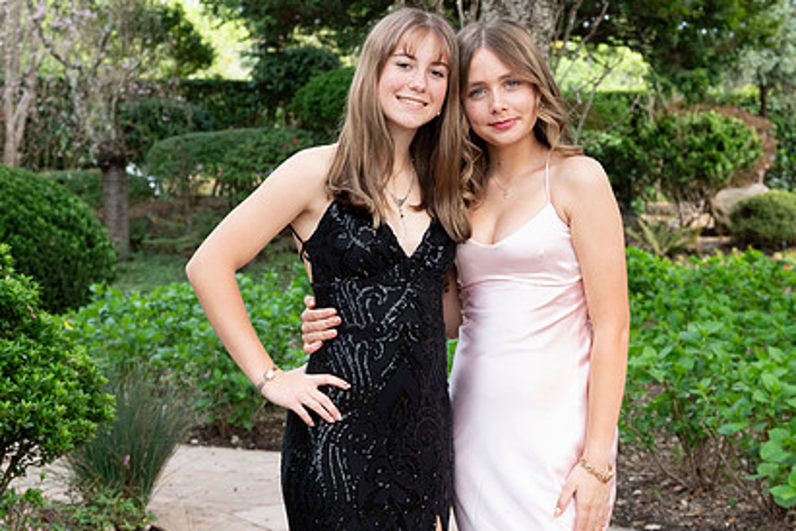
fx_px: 1901
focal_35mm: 86
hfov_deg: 23.6
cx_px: 445
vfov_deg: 15.9
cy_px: 222
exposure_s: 1/640
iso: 1250
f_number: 7.1
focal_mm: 61
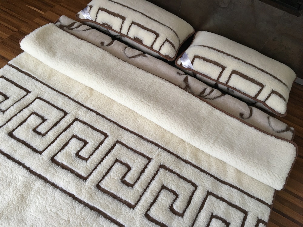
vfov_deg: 48.2
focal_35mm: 29
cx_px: 152
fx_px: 254
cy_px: 114
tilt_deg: -53.9
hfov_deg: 61.7
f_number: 2.2
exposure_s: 1/33
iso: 125
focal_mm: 4.15
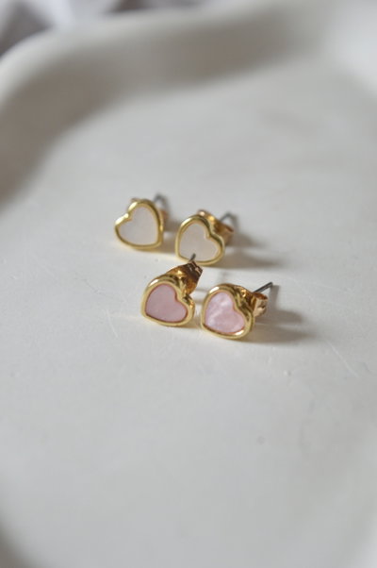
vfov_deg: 24.6
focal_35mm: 82
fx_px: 1299
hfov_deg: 16.5
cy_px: 284
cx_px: 188
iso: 560
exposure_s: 1/60
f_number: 5.6
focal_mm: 55
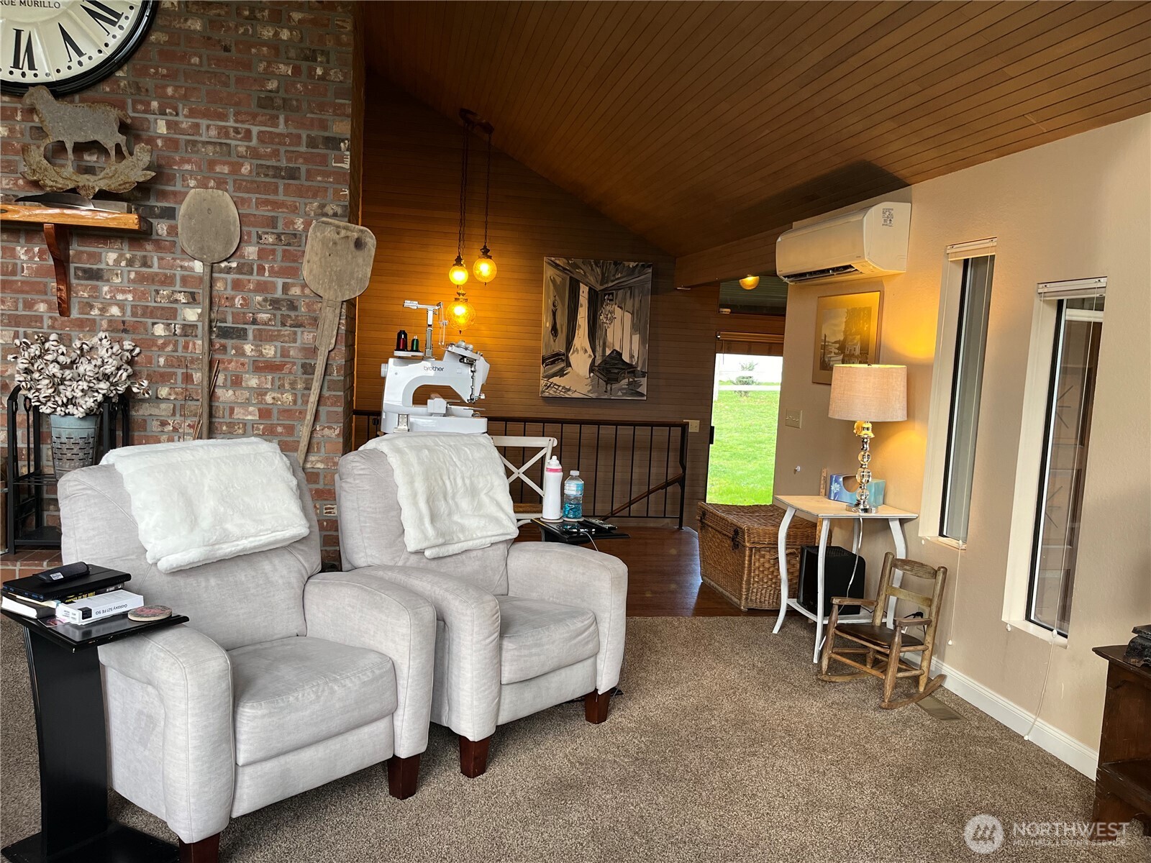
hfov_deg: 67.3
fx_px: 865
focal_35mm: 26
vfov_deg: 53.1
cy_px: 432
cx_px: 576
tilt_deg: -5.4
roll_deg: -2.9
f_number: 1.6
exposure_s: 1/120
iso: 125
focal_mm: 5.1
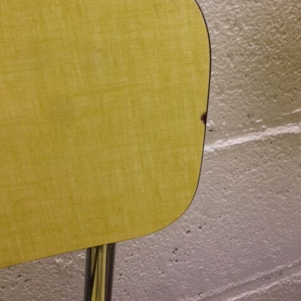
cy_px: 101
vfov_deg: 46.5
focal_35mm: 35
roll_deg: +6.1
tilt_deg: -28.6
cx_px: 153
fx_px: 344
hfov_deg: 47.2
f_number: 2.2
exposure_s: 1/33
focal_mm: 4.15
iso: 200
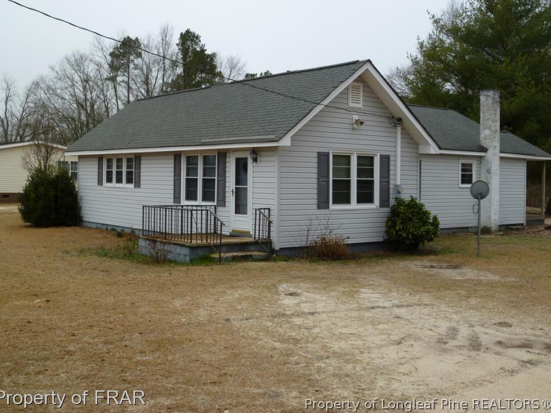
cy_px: 186
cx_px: 289
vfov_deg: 33.6
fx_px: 685
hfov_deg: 43.8
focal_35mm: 43
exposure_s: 1/250
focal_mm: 6.9
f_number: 3.7
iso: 80
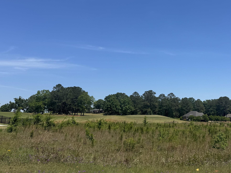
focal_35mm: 38
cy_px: 54
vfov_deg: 37.2
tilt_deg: +14.4
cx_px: 178
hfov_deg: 46.9
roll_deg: +0.6
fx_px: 254
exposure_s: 1/5814
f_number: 1.78
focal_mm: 6.76
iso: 80
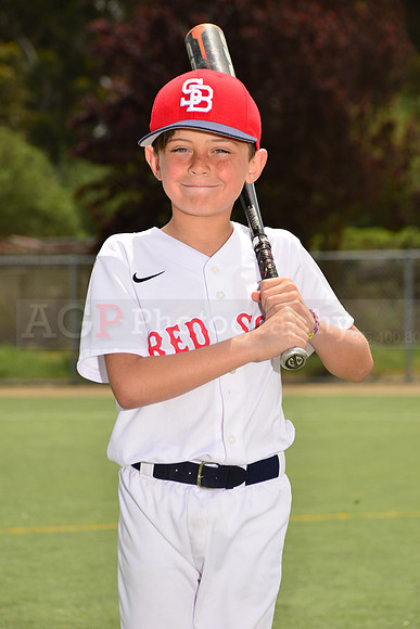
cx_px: 210
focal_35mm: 160
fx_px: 2798
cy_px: 314
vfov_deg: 12.8
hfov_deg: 8.6
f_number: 11
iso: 125
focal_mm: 160
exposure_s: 1/200
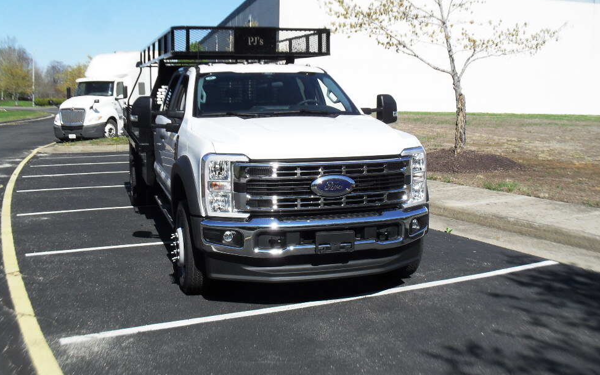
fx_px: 638
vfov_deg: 32.7
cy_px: 158
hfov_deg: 50.4
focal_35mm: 39
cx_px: 309
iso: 100
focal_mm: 6.3
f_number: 8.4
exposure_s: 1/250
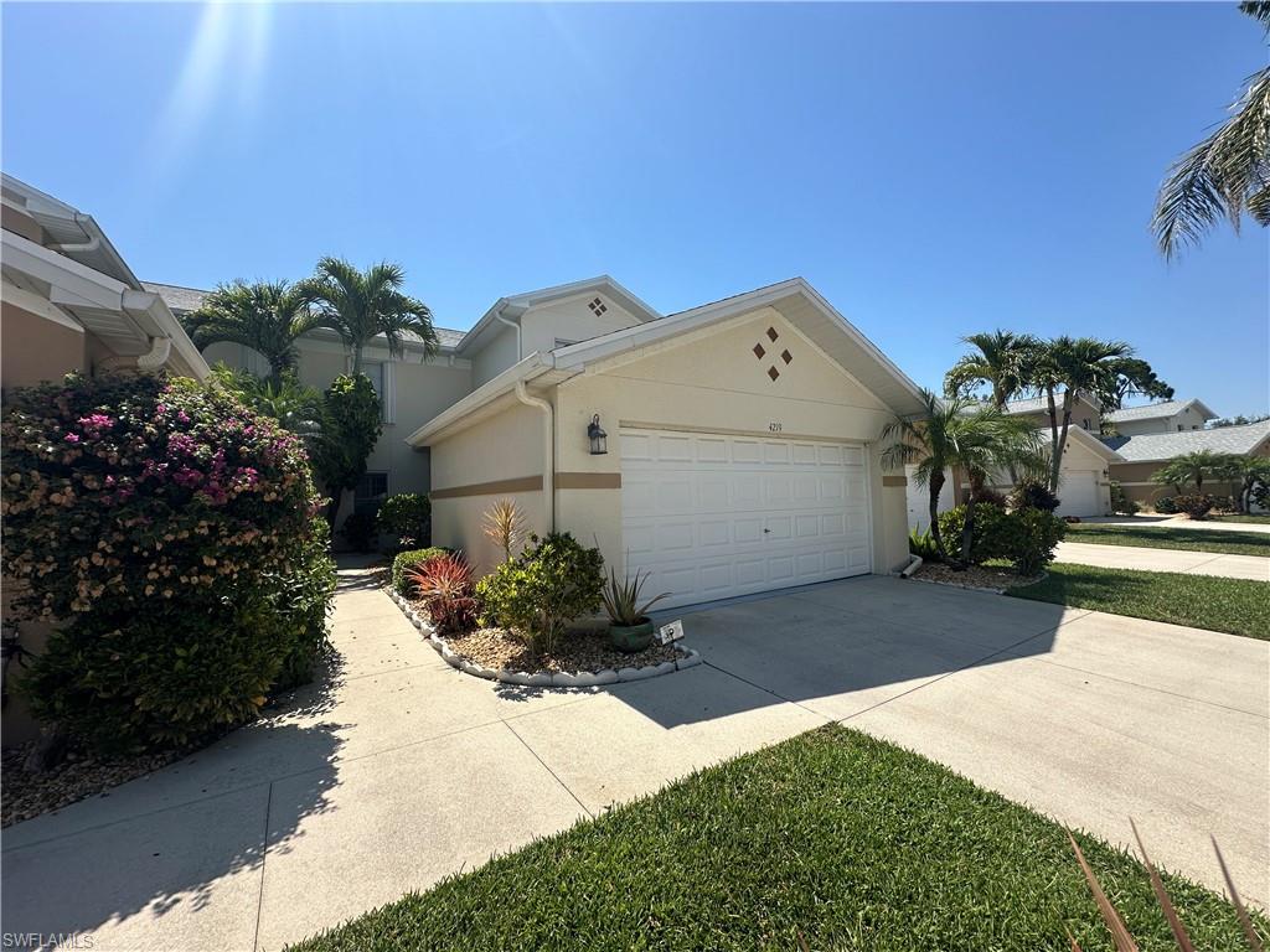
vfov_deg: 85.7
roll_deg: +1.4
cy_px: 476
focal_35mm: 14
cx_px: 635
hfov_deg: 102.1
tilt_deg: +2.7
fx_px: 514
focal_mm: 2.22
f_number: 2.2
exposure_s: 1/1770
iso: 40
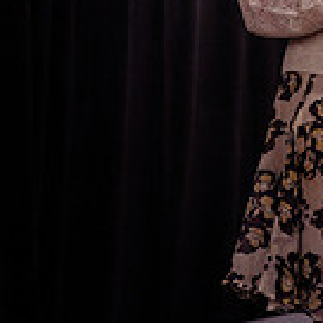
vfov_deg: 12.3
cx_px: 627
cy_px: 49
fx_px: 1489
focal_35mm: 141
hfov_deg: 11.3
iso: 1600
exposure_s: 1/100
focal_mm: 35
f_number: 2.8
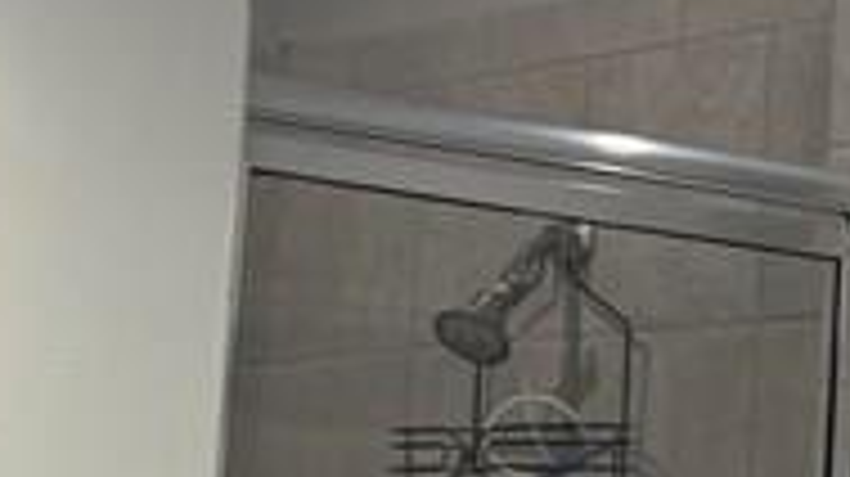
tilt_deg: -4.0
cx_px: -711
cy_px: 954
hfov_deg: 13.5
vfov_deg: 8.1
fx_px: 3198
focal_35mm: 142
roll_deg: -2.8
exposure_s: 1/234
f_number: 1.78
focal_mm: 6.76
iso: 125
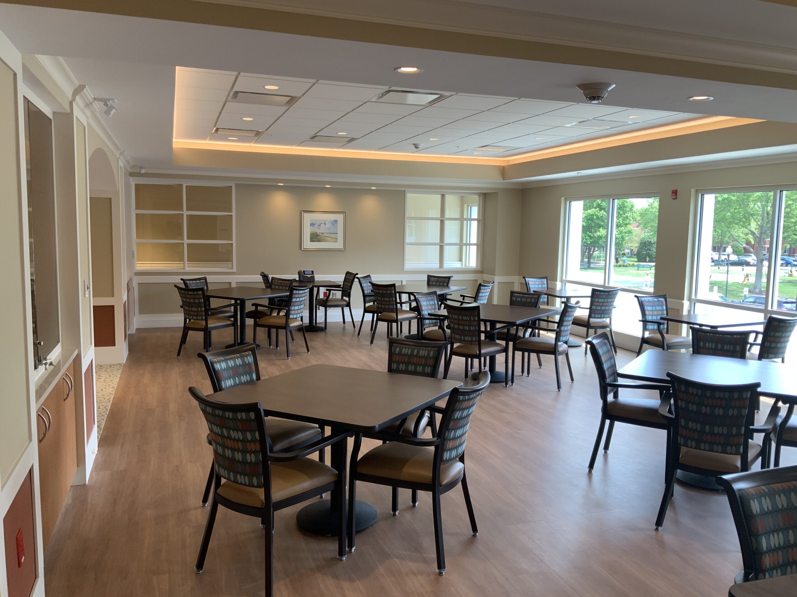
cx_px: 398
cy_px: 298
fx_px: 668
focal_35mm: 29
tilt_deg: -6.5
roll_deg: -1.3
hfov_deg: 61.7
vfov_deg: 48.2
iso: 50
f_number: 1.8
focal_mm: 3
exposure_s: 1/120
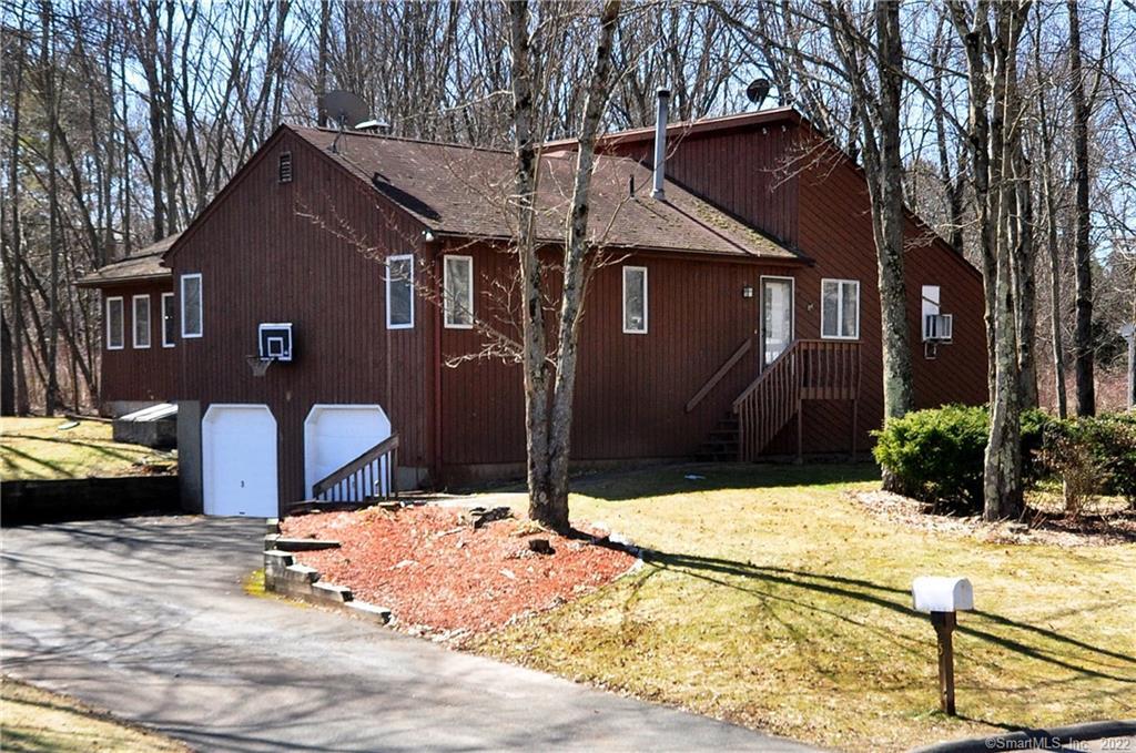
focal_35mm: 30
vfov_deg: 43.5
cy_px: 376
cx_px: 568
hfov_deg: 62.0
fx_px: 945
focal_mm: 20
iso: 640
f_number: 6.3
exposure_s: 1/500
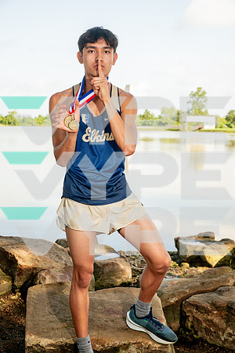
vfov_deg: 38.2
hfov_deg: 26.0
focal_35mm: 52
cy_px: 176
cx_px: 118
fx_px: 509
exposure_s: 1/200
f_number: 7.1
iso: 200
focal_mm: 52
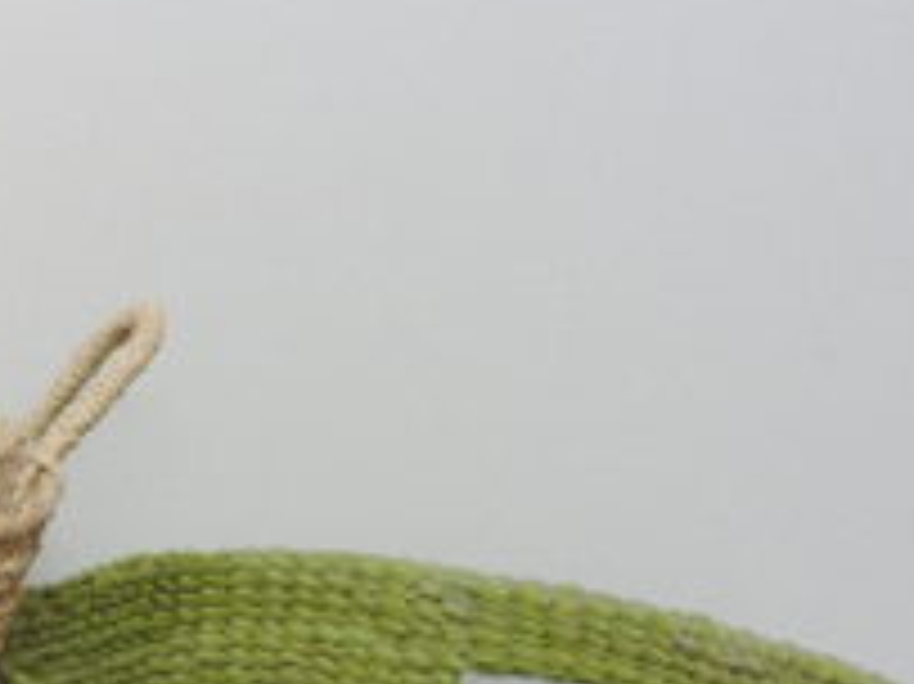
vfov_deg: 11.3
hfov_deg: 14.5
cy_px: 1048
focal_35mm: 126
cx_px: -495
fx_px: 3325
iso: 400
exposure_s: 1/25
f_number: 3.3
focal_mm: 7.1
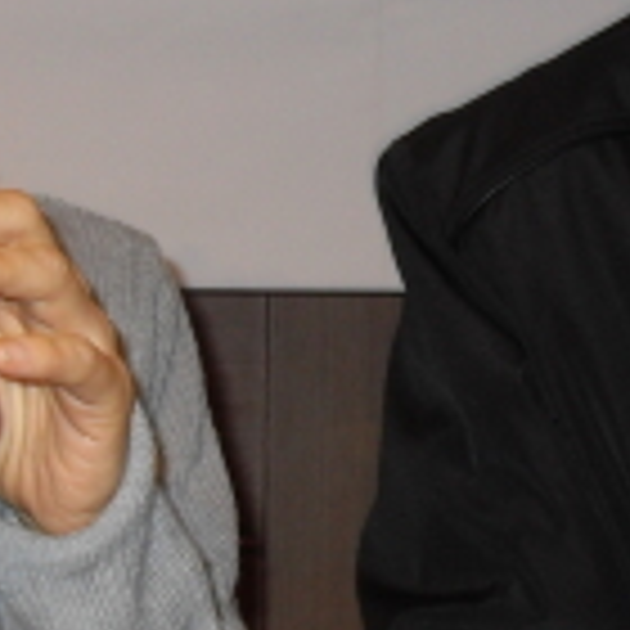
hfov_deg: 12.9
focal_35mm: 135
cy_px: 20
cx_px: 346
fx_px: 2780
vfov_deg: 12.8
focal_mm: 6.3
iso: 100
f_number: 2.8
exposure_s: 1/45
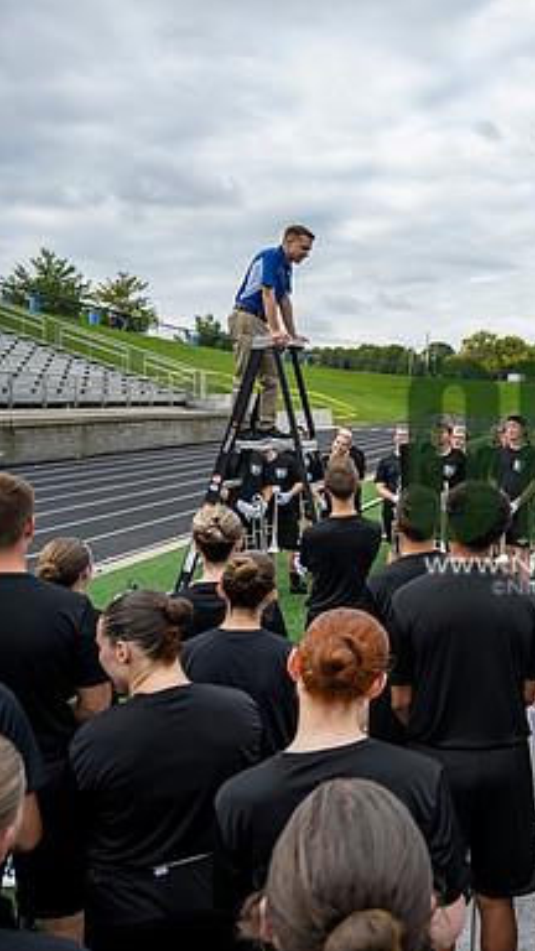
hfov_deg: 28.3
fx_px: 958
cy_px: 477
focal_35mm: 38
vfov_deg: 52.8
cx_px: 594
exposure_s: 1/800
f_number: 4
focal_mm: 24
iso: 125
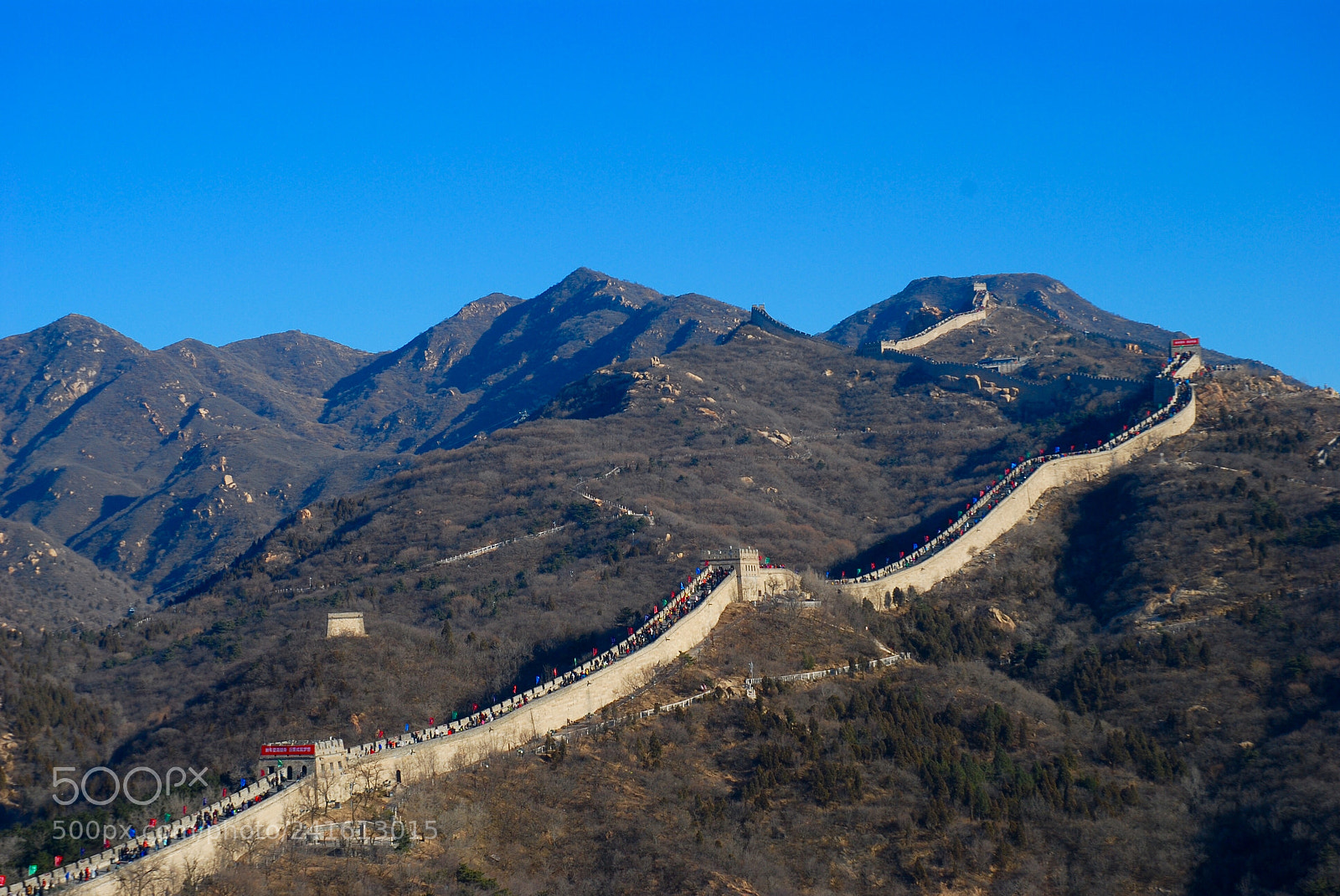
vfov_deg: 22.7
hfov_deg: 33.4
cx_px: 670
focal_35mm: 60
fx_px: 2236
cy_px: 448
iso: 100
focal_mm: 40
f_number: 10
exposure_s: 1/200
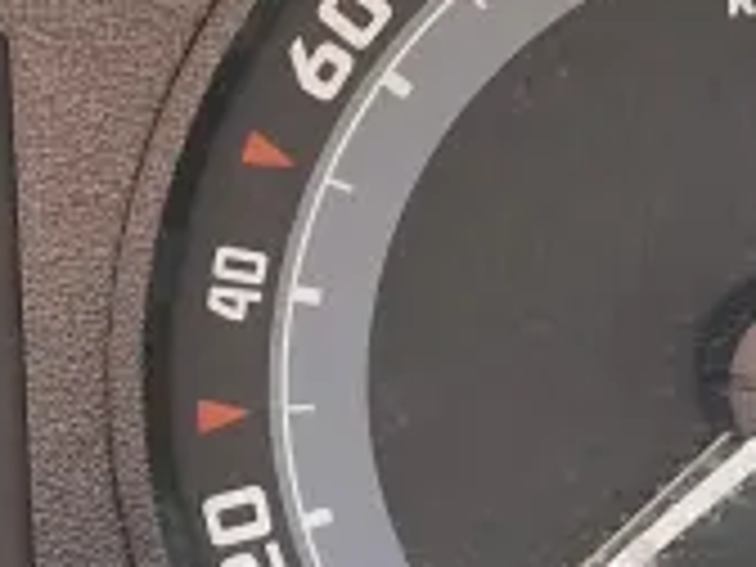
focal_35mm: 175
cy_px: 472
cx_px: 99
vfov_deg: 8.5
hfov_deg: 11.2
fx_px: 3822
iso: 125
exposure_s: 1/180
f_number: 1.8
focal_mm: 5.4
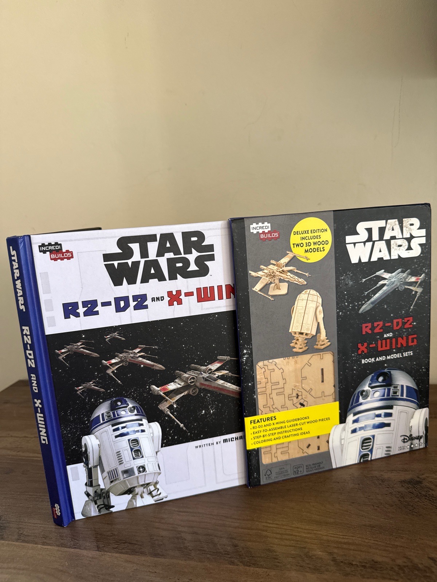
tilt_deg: -10.5
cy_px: 291
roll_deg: +4.5
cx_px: 218
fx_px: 404
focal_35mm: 24
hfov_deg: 56.8
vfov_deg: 71.6
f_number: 1.78
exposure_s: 1/60
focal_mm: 6.76
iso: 250
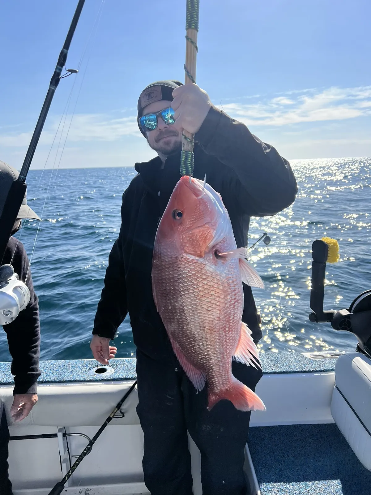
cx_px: 186
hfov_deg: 53.1
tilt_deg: -7.8
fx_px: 372
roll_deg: +2.0
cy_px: 248
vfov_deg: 67.3
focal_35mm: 26
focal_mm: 5.7
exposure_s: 1/4831
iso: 50
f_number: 1.5
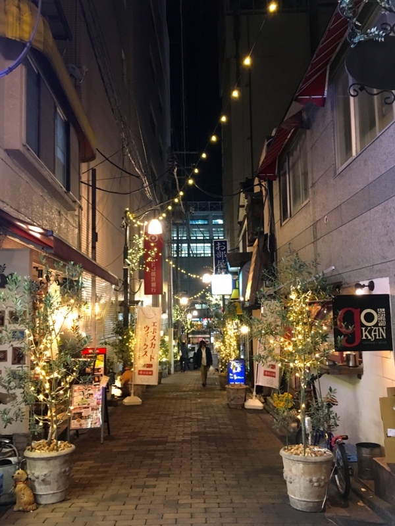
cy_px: 263
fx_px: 441
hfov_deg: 48.2
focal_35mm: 29
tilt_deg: +5.2
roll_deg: +2.2
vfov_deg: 61.7
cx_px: 198
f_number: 2.2
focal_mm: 4.15
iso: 200
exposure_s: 1/20
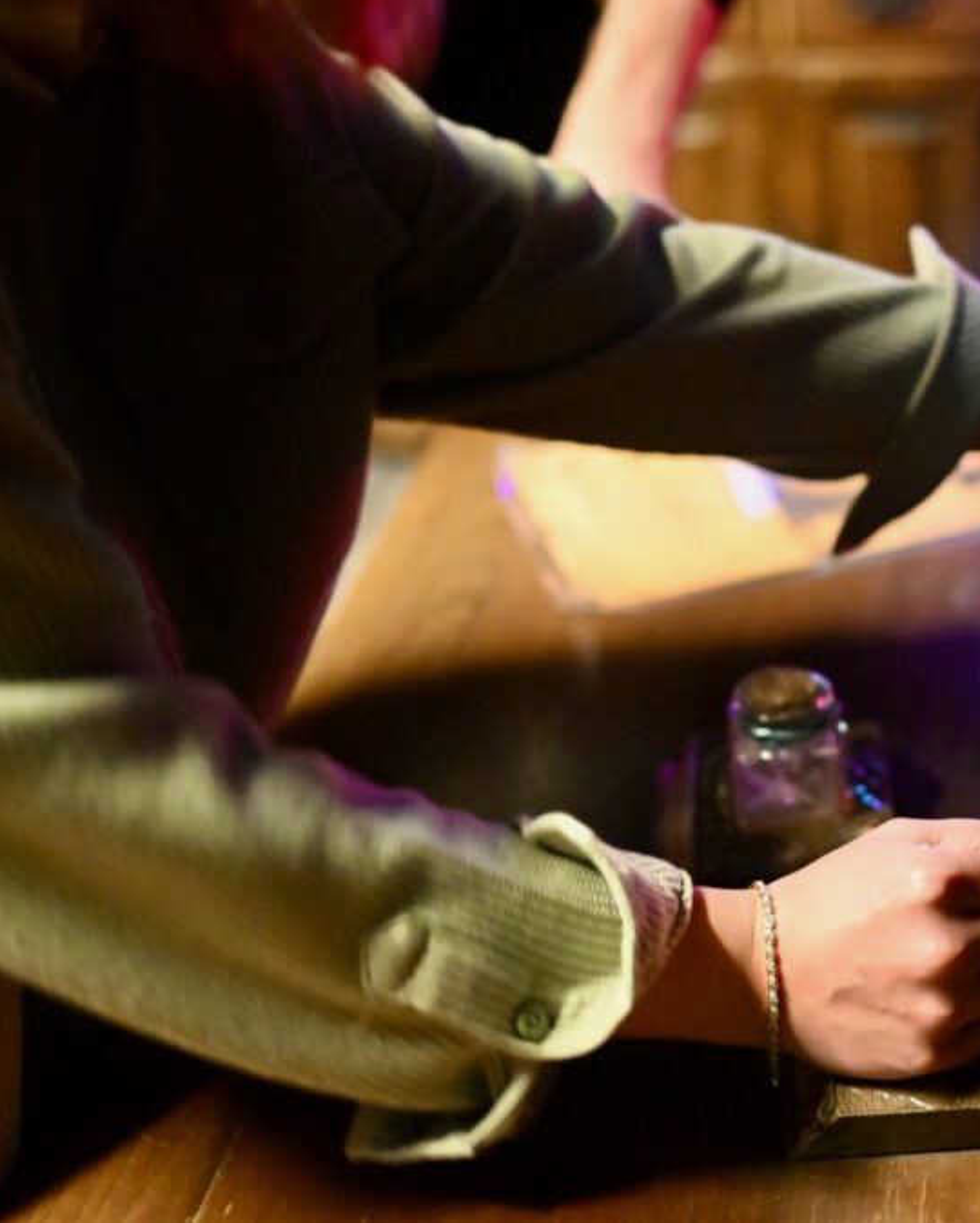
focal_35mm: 57
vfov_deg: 33.0
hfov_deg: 26.2
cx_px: 795
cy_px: 605
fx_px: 2065
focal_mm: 40
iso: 12800
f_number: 2
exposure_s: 1/13
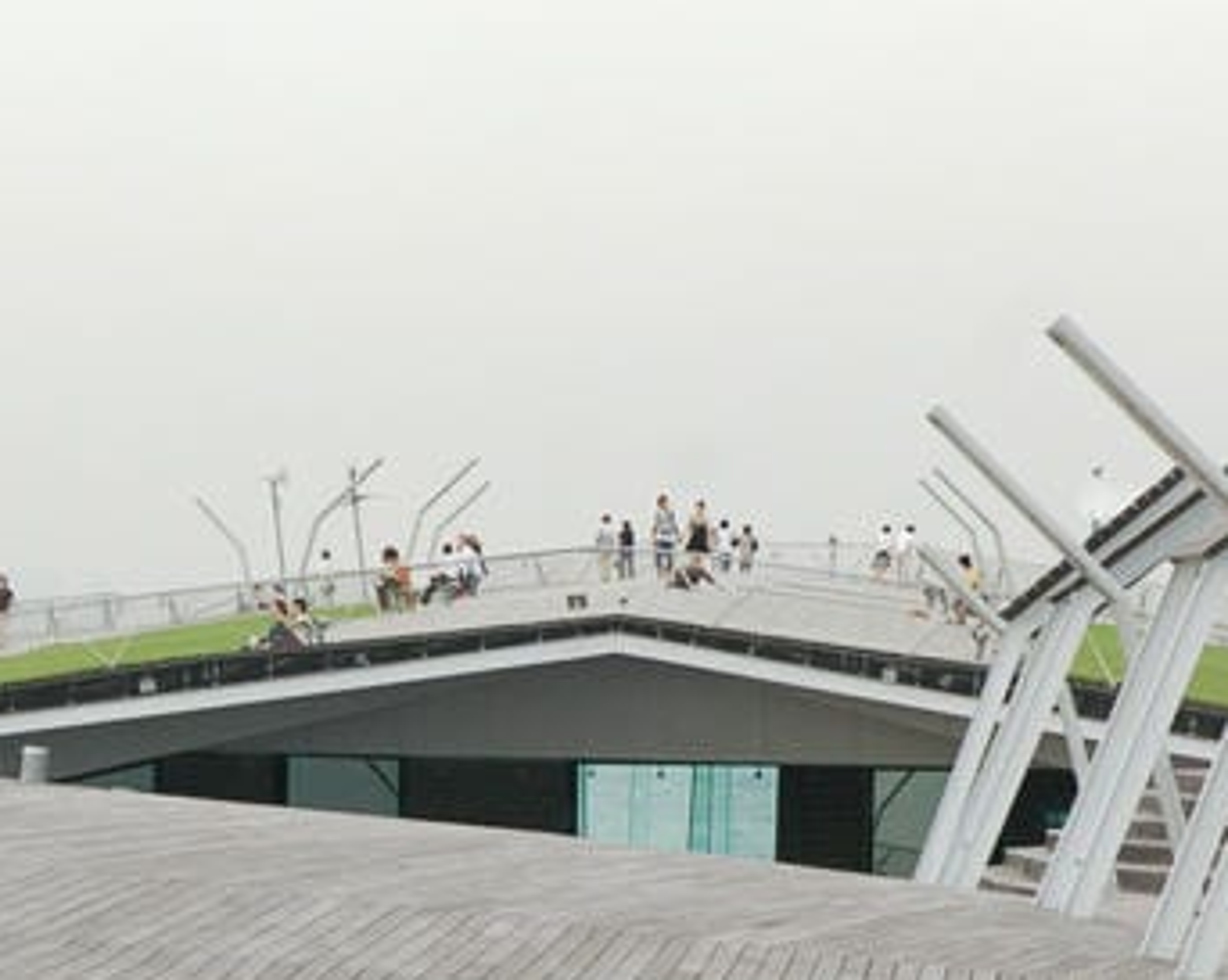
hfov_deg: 8.5
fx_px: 8220
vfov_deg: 6.8
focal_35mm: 226
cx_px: 442
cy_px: 669
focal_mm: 55
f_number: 7.1
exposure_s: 1/200
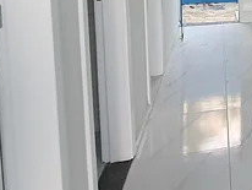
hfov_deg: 29.3
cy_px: -30
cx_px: 333
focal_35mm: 52
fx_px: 379
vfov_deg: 25.6
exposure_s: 1/60
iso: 320
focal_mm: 1.74
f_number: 2.2
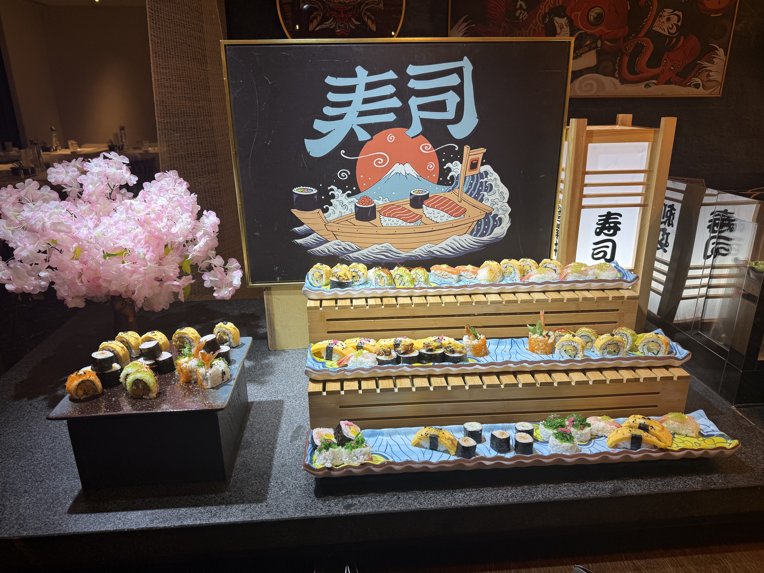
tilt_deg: -18.7
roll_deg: +0.1
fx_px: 530
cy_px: 286
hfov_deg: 71.6
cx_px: 382
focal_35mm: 24
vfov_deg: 56.8
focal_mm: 6.76
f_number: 1.78
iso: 64
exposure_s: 1/100
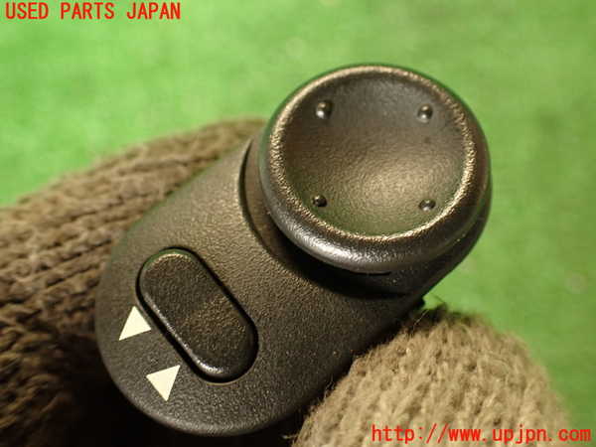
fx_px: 551
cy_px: 224
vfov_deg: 44.2
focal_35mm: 32
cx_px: 298
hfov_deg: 56.8
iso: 250
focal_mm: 5.79
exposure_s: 1/30
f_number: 2.4
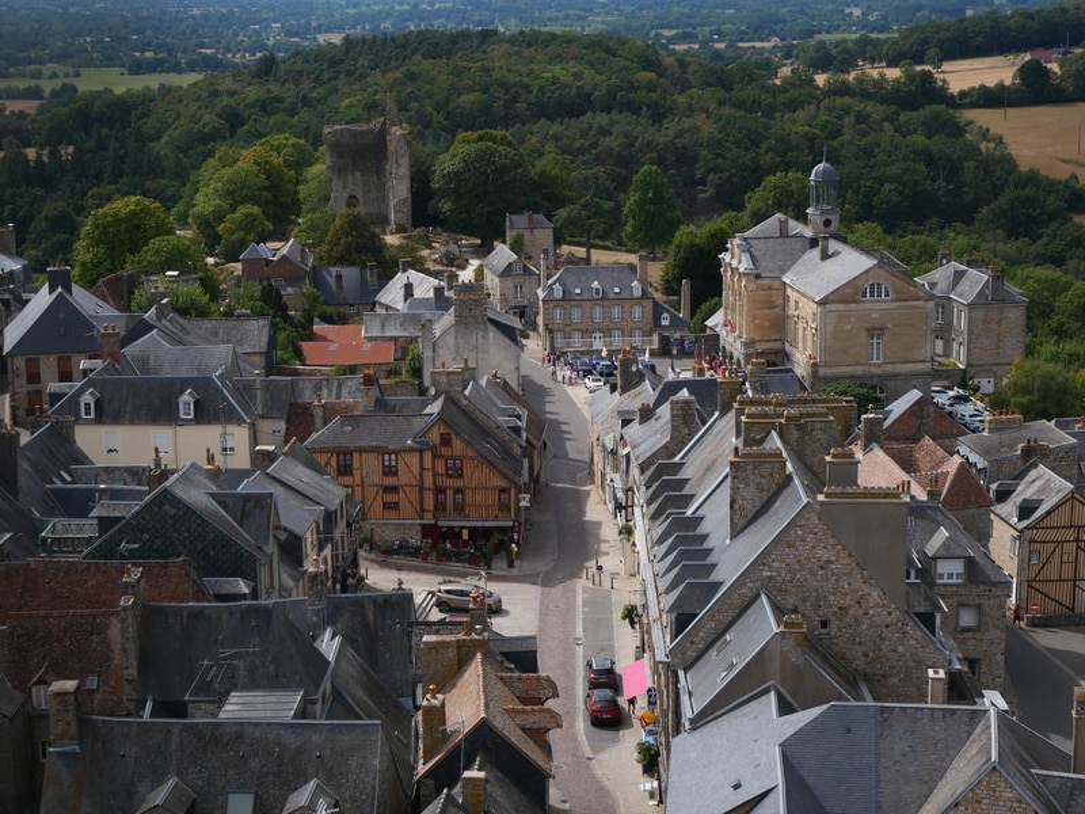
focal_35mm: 64
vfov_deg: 22.9
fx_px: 2006
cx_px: 542
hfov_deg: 30.3
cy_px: 407
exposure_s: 1/400
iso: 200
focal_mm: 32
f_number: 9
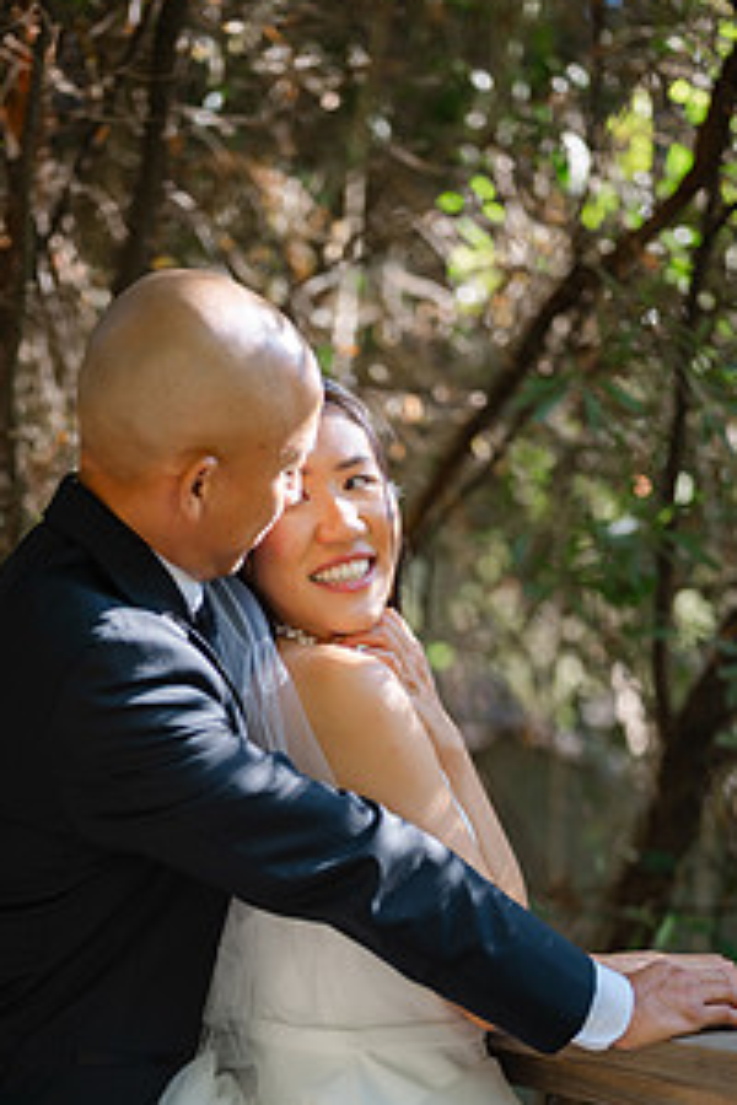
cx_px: 251
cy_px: 803
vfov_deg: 26.7
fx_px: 2303
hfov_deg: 18.1
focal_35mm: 75
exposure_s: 1/200
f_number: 1.8
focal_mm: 50
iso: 64
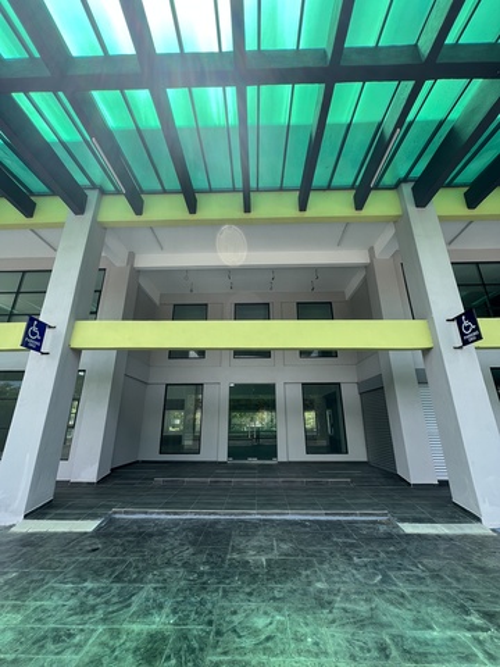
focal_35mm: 13
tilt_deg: +19.3
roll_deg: +0.2
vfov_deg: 106.2
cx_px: 250
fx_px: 250
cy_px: 334
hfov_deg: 89.9
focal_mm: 1.57
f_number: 1.8
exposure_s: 1/415
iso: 32
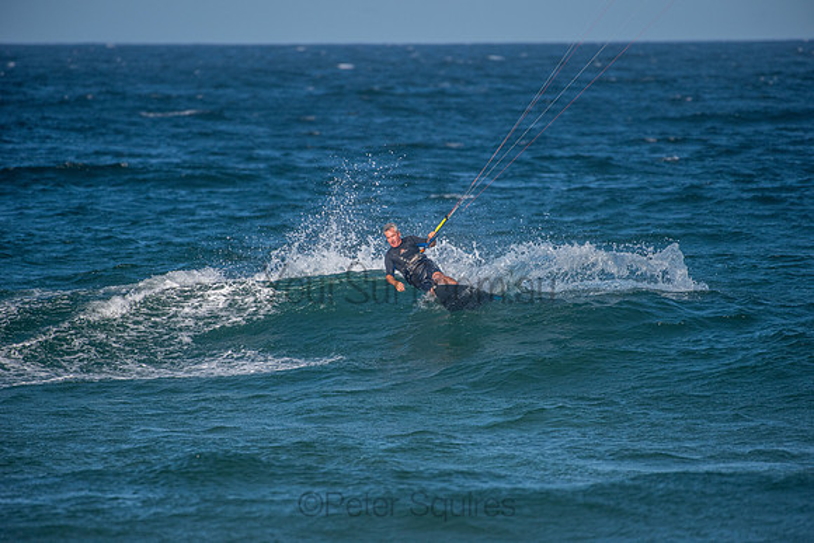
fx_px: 11308
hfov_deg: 4.1
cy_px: 272
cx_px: 407
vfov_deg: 2.8
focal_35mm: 500
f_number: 5.6
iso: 640
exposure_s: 1/4000
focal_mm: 500
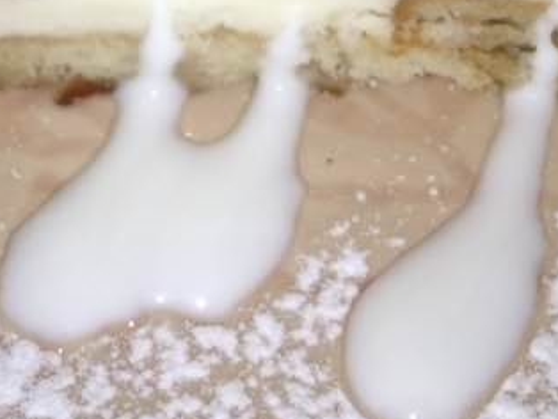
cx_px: 110
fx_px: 1839
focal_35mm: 114
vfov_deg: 12.4
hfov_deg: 17.1
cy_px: -208
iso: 50
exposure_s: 1/256
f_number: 2.4
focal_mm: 4.28
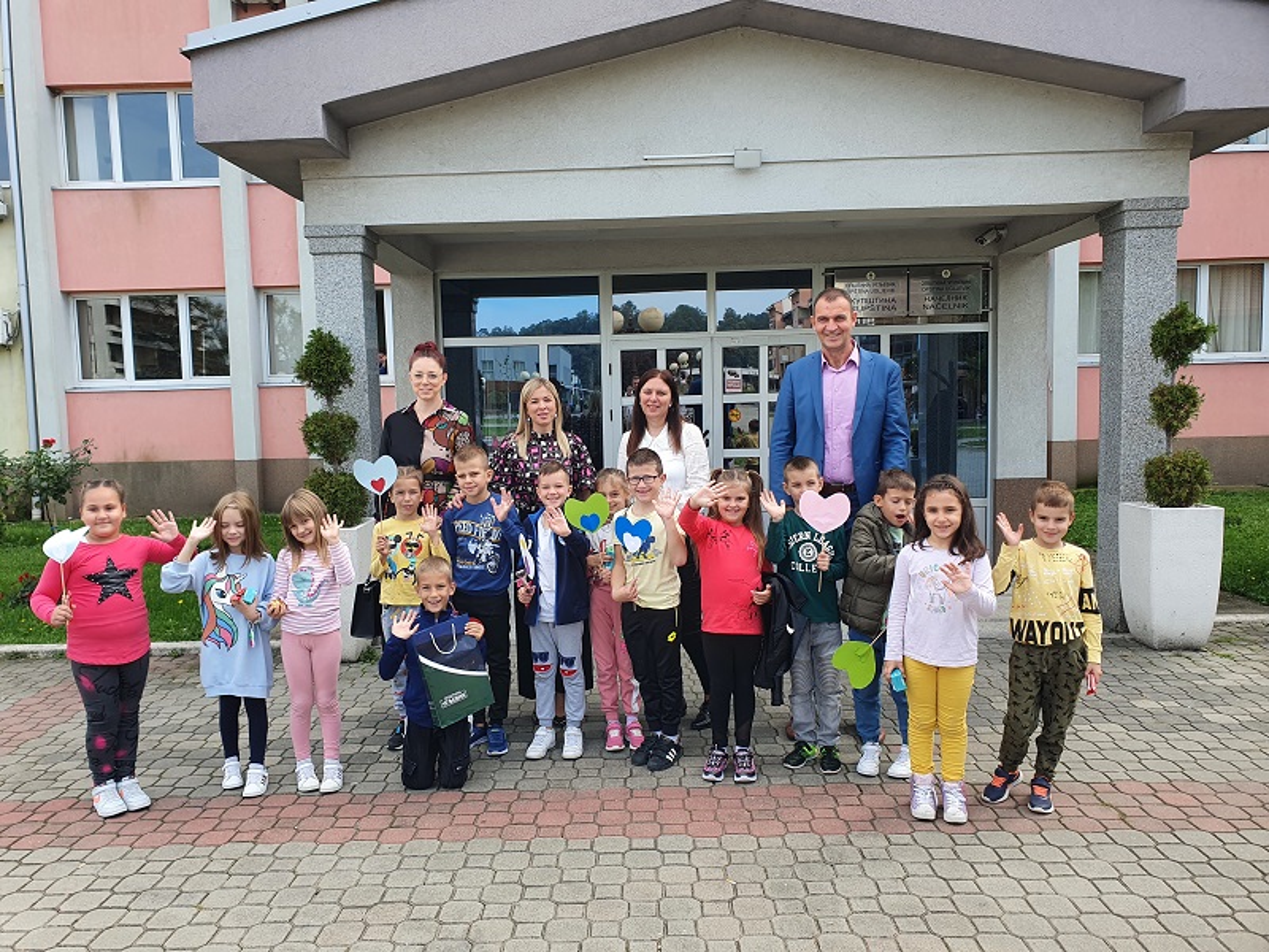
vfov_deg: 53.1
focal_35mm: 26
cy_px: 476
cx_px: 634
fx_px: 953
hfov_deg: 67.3
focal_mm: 4.32
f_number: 2.4
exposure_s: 1/401
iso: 50
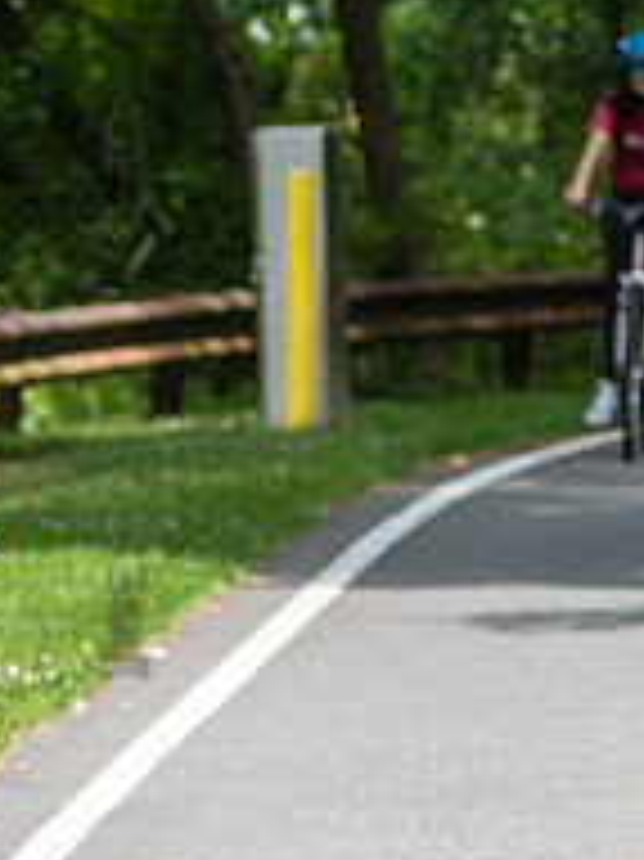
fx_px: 12516
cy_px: 583
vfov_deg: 3.9
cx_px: -122
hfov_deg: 2.9
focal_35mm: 504
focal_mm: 145
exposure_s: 1/640
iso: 250
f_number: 4.5
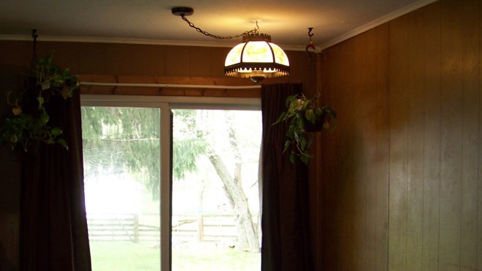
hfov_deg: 34.3
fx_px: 780
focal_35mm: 61
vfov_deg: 19.4
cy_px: 234
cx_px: 216
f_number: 2.8
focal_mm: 5.85
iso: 94
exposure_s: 1/30
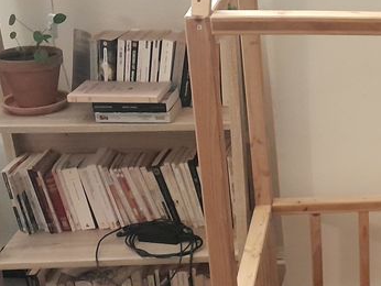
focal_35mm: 78
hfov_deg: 22.4
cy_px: 163
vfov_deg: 18.9
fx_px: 859
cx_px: 497
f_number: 1.8
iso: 800
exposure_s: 1/20
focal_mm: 4
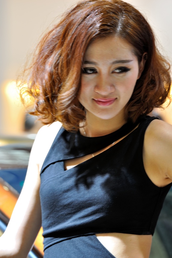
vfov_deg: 7.4
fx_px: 1992
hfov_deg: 4.9
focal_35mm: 278
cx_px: 86
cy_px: 129
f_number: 4.5
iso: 200
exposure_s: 1/15
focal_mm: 185
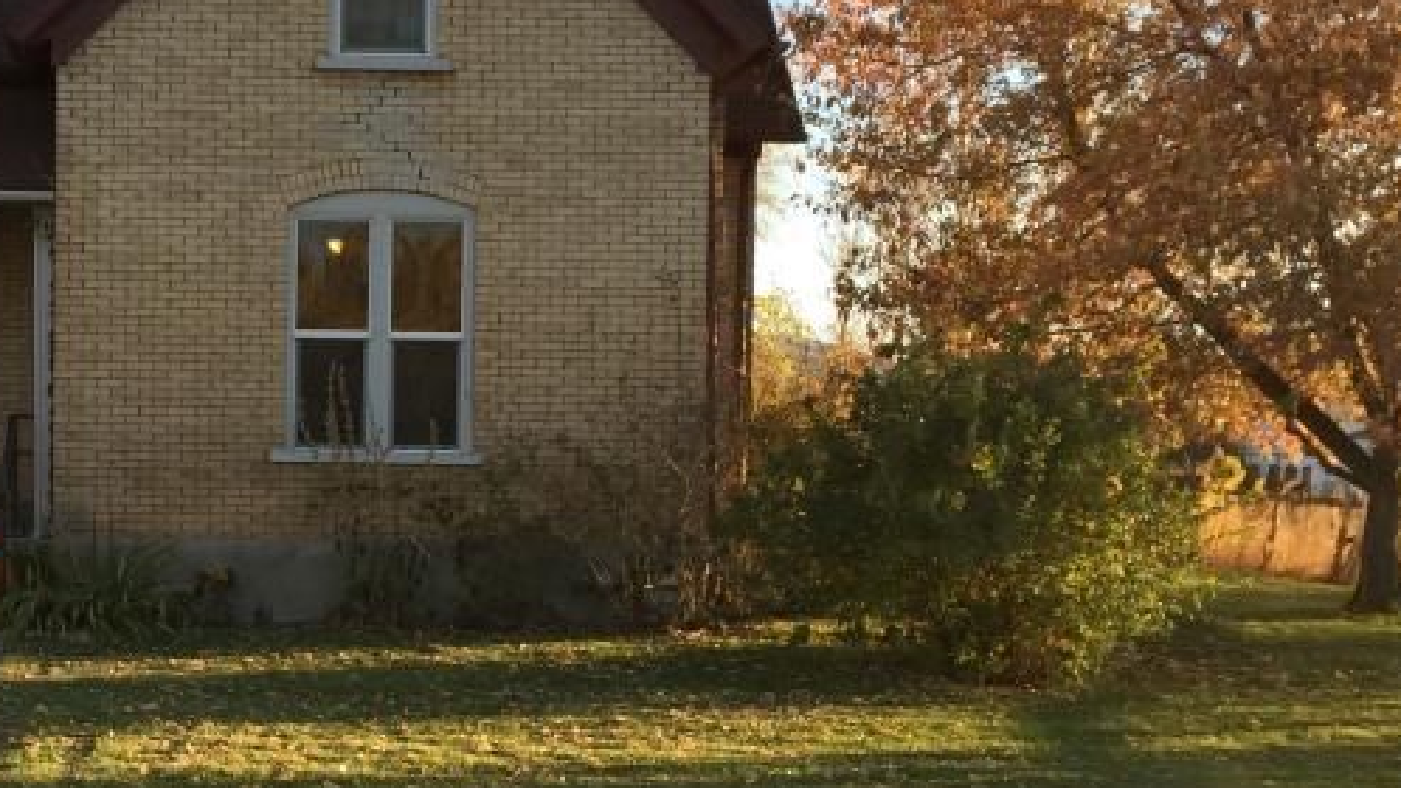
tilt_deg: -2.2
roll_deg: -0.1
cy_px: 512
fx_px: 2414
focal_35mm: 65
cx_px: 228
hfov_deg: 31.3
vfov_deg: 18.5
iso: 32
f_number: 2.2
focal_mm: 4.15
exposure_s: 1/366
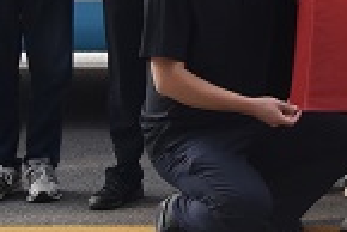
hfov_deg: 8.6
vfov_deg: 6.1
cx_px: 771
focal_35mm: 221
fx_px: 2132
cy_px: -231
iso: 220
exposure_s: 1/250
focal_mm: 32
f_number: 8
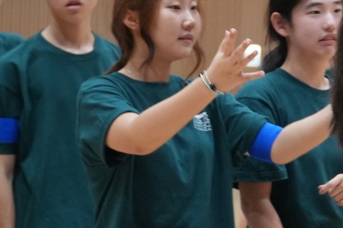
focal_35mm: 232
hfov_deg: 8.8
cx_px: 390
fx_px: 2213
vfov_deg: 5.9
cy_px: 50
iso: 2500
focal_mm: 61
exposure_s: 1/160
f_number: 4
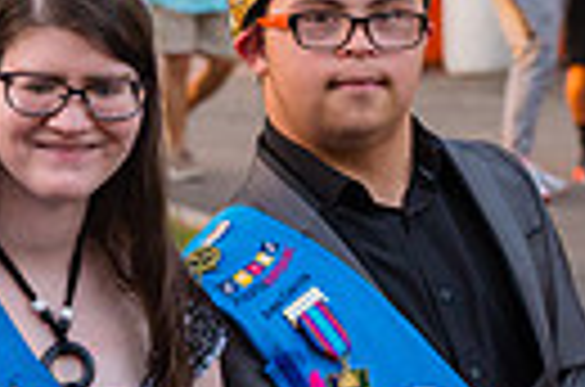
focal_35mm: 221
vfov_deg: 6.2
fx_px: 3582
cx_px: 4
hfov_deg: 9.3
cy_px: 427
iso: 1600
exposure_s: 1/800
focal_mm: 48
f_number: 4
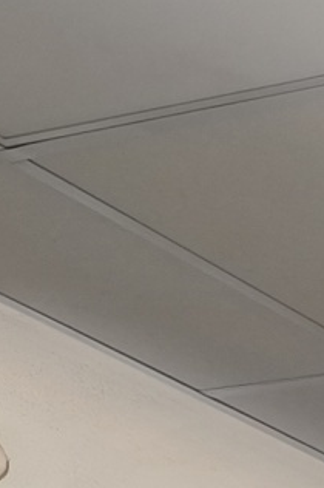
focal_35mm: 194
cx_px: 1004
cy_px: 1279
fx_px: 2625
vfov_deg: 9.2
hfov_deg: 6.4
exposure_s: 1/761
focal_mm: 6.45
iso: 50
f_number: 1.62
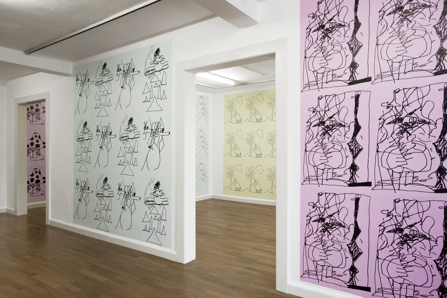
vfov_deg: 51.3
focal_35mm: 25
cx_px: 224
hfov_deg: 71.5
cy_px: 149
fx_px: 310
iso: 100
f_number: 8
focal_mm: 25
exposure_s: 1/5
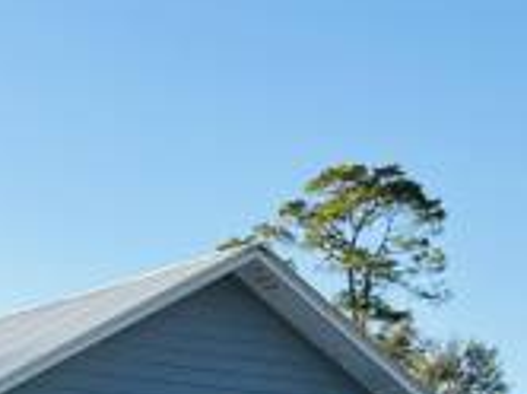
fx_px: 1642
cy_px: 643
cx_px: -165
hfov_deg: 17.1
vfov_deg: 12.8
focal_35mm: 108
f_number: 1.8
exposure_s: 1/842
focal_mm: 3
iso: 25
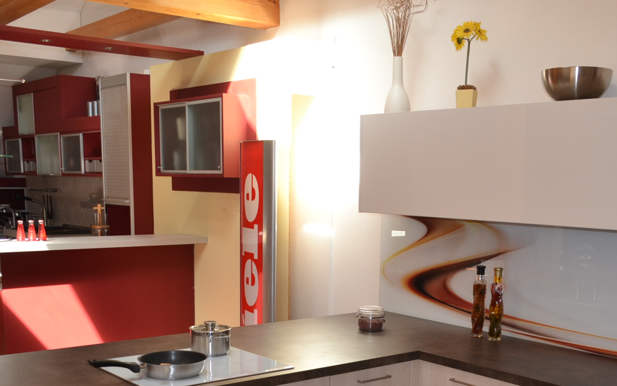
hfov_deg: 45.2
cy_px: 322
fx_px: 740
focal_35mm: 44
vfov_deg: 28.4
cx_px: 349
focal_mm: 18
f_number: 4
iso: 400
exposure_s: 1/100
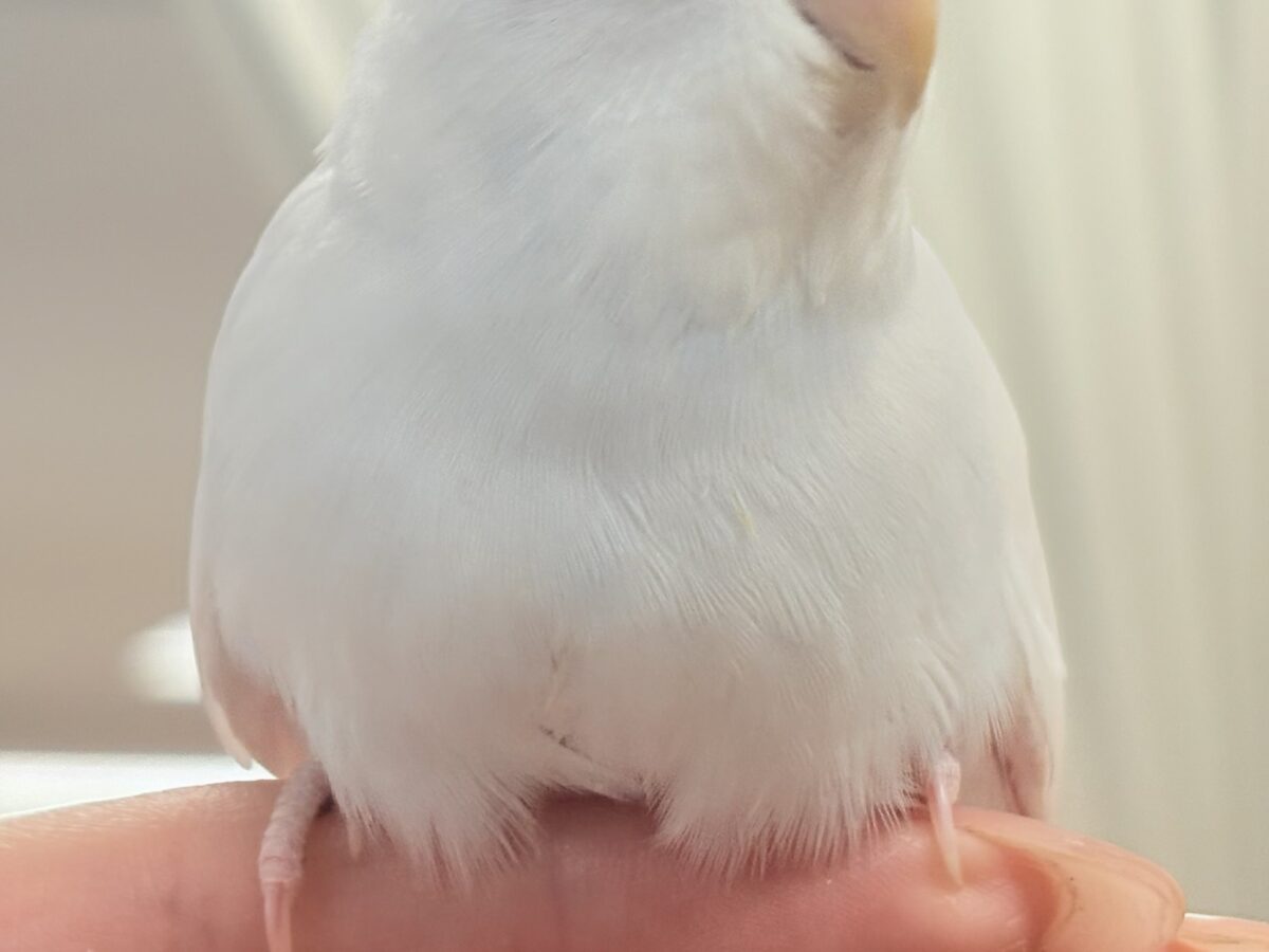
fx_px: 1906
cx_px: 634
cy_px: 476
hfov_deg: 36.8
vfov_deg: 28.0
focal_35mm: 52
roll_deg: +1.7
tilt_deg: +14.1
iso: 32
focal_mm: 5.96
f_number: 1.6
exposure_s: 1/121
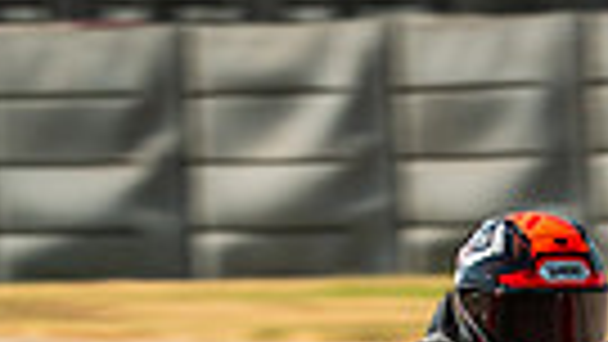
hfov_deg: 1.1
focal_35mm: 1896
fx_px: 30573
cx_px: 513
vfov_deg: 0.6
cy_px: 839
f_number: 7.1
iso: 160
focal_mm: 280
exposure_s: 1/250
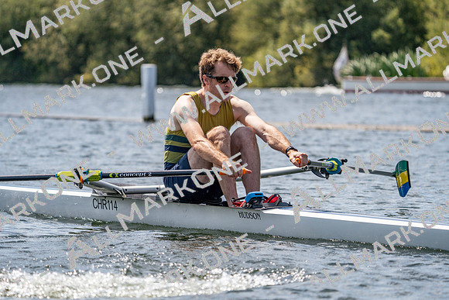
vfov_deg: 5.9
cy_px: 150
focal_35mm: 232
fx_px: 2894
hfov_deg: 8.9
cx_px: 224
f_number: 5.6
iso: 250
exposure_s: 1/2000
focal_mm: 232
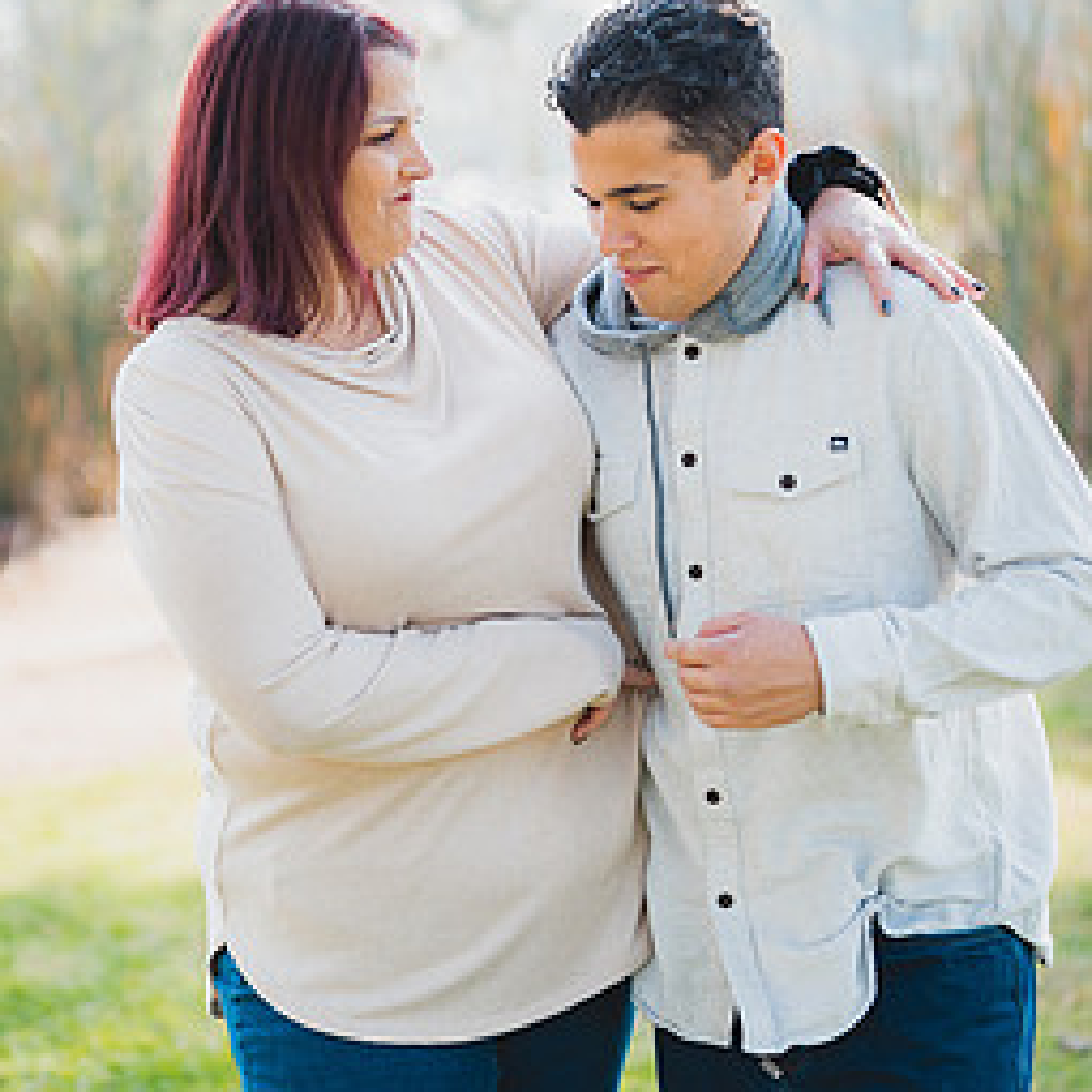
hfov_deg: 23.0
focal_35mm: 75
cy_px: 492
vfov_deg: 23.0
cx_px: 454
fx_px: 2677
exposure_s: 1/1600
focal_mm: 50
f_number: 1.4
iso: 250
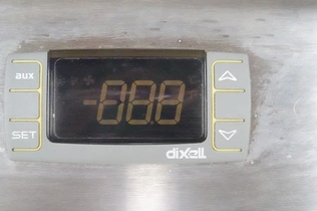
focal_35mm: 67
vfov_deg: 20.3
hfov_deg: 30.1
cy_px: 107
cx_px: 132
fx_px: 589
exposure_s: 1/40
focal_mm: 19.43
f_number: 10
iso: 6400
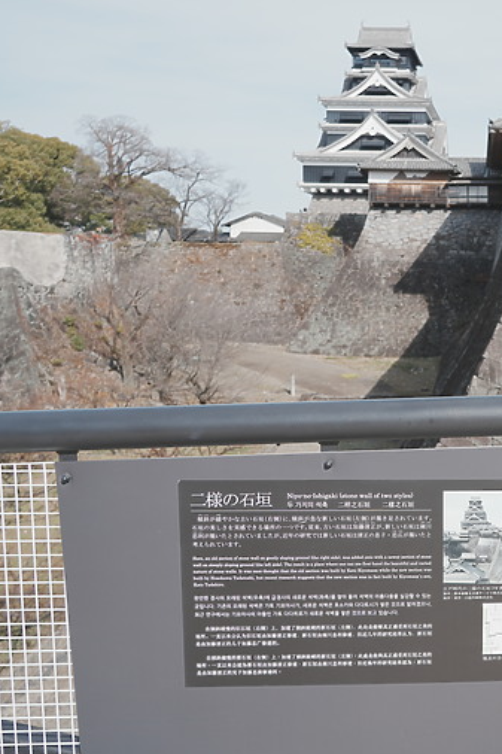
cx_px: 527
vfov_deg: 51.9
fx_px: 774
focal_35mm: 37
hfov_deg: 32.4
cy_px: 374
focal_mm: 24
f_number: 4
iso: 125
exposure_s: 1/1250
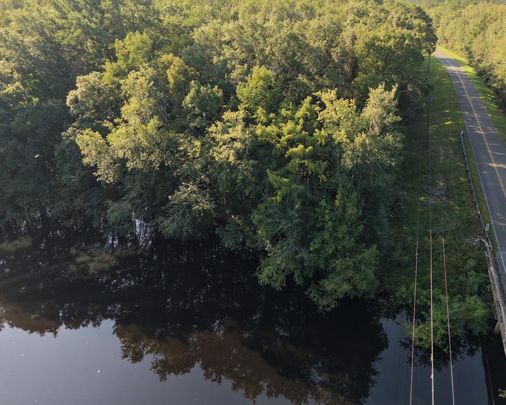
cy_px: 176
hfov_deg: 60.1
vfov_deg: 49.9
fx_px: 434
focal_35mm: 29
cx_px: 295
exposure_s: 1/60
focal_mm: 8.67
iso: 100
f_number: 1.8
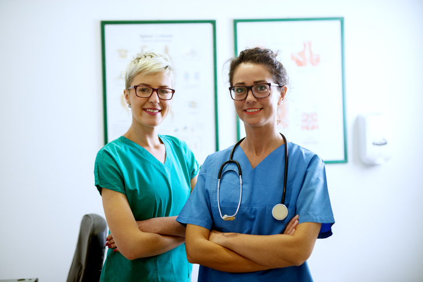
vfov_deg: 27.0
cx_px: 212
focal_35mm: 50
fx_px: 588
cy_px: 141
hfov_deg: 39.6
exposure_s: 1/100
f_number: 1.8
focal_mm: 50
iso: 320
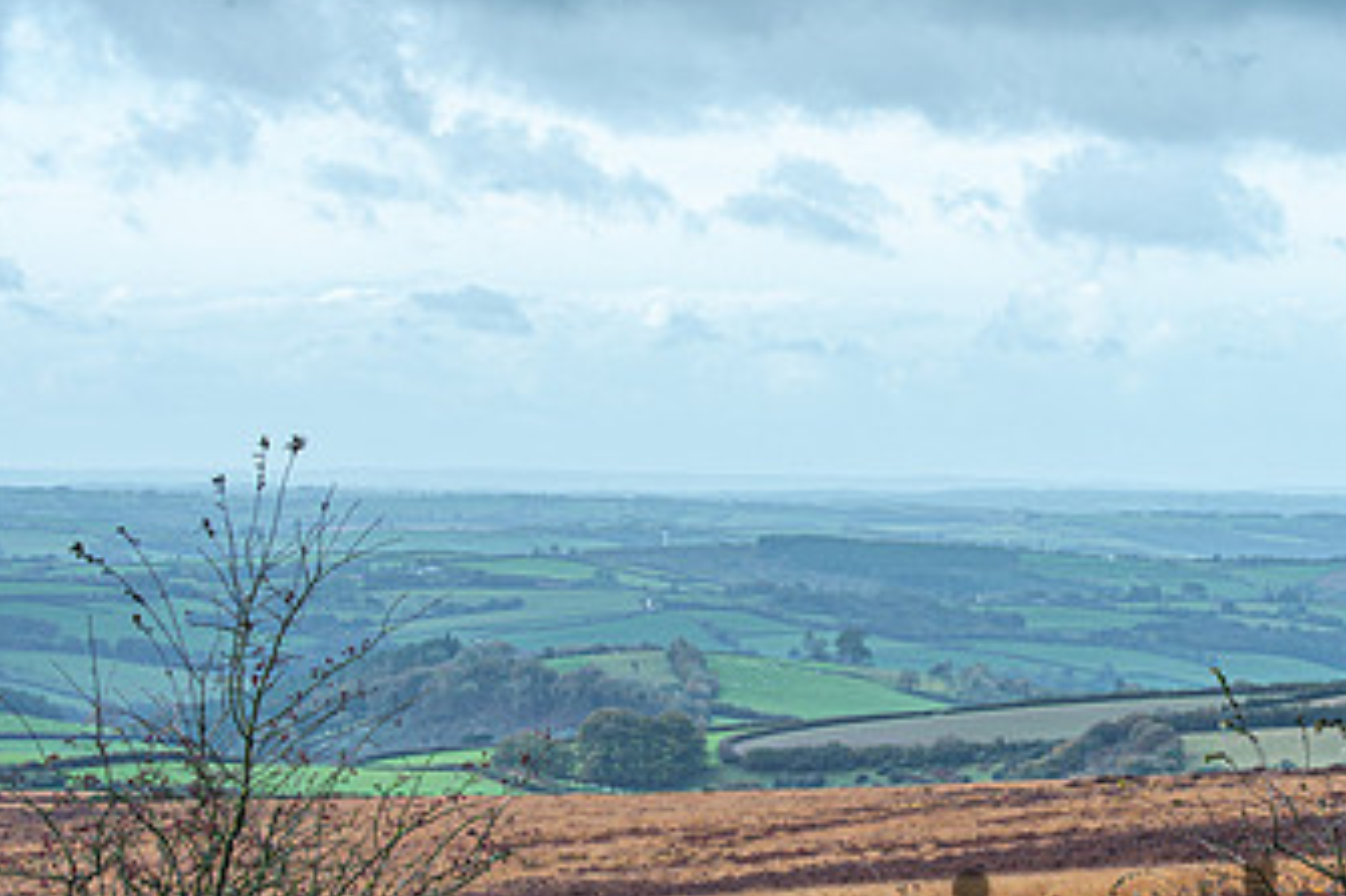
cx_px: 1049
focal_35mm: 180
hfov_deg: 11.4
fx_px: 6726
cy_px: 719
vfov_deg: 7.6
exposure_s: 1/125
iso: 400
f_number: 16
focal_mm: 102
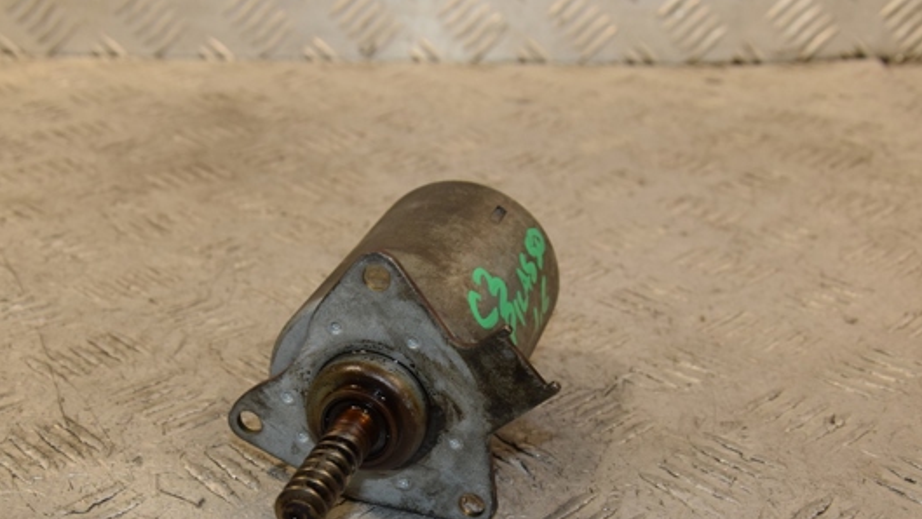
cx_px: 408
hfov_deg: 36.6
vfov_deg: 21.0
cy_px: 366
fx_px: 1394
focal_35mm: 57
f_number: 8
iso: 800
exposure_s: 1/200
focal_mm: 30
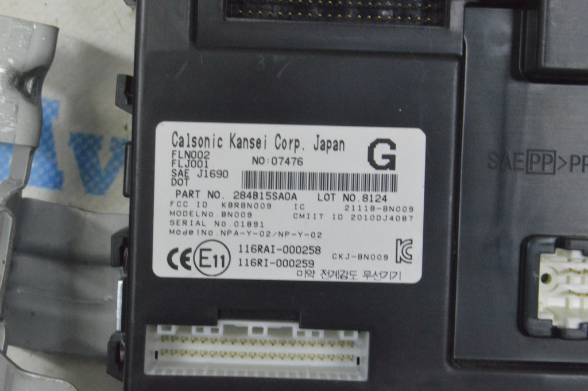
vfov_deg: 16.5
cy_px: 196
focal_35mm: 82
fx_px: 1346
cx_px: 294
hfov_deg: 24.6
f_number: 20
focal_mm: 55
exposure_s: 1/20
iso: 6400
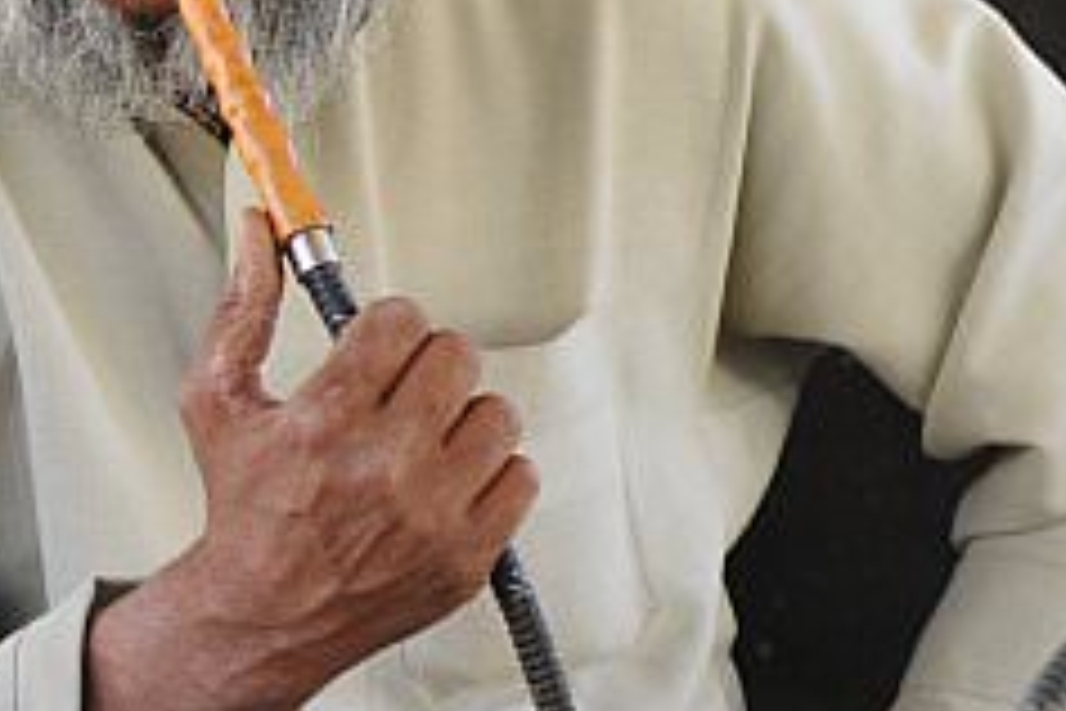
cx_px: -315
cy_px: 587
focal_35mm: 266
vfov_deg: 5.2
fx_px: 7876
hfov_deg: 7.7
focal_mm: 70
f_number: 4
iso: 200
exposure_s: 1/100
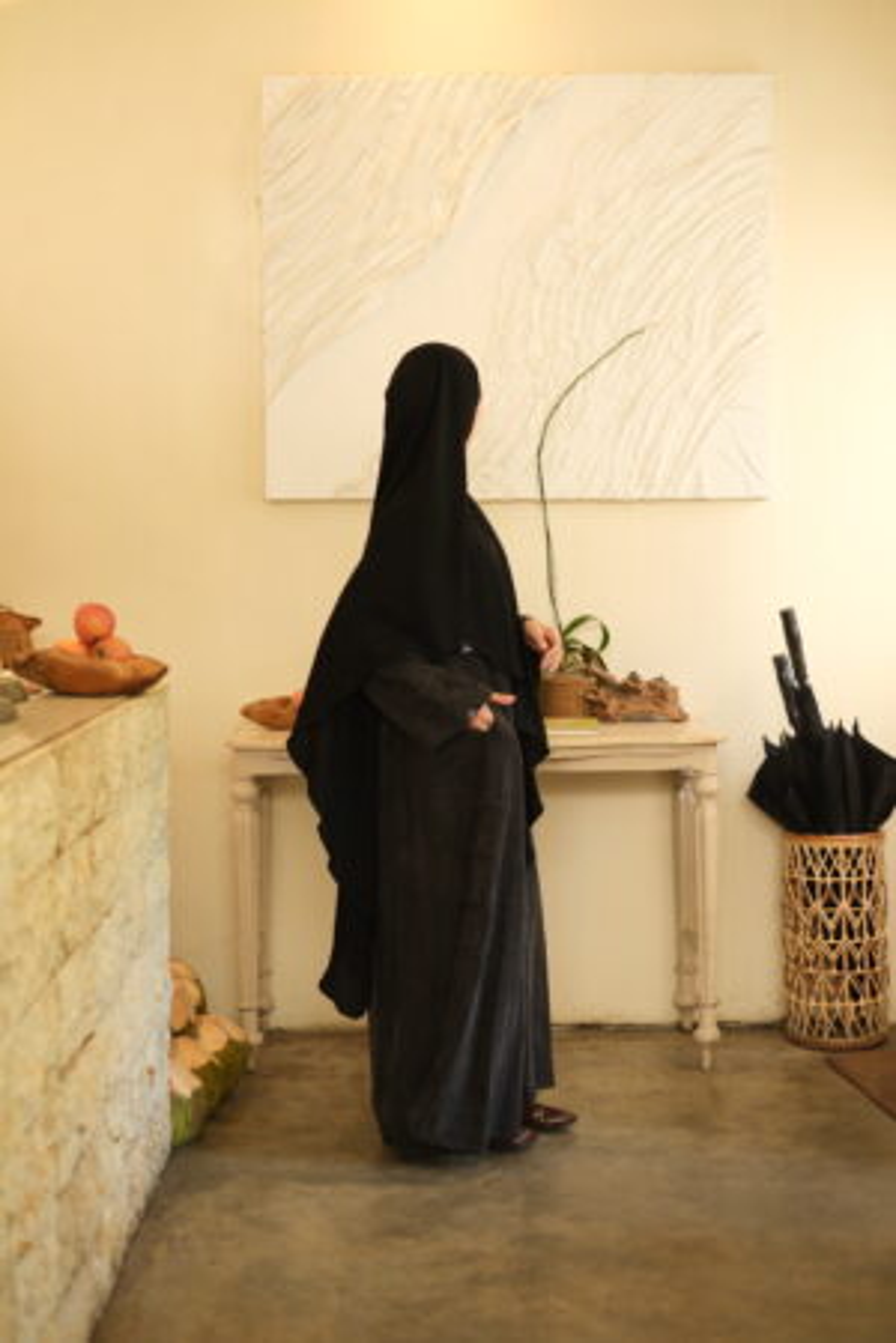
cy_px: 672
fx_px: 1979
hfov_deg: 25.5
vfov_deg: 37.5
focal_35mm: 53
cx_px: 448
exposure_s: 1/250
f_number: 2
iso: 800
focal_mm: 35
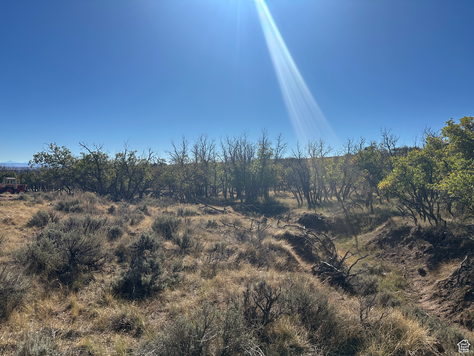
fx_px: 329
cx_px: 237
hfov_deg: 71.6
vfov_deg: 56.8
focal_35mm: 24
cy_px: 178
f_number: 1.78
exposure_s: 1/8929
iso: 80
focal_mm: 6.86
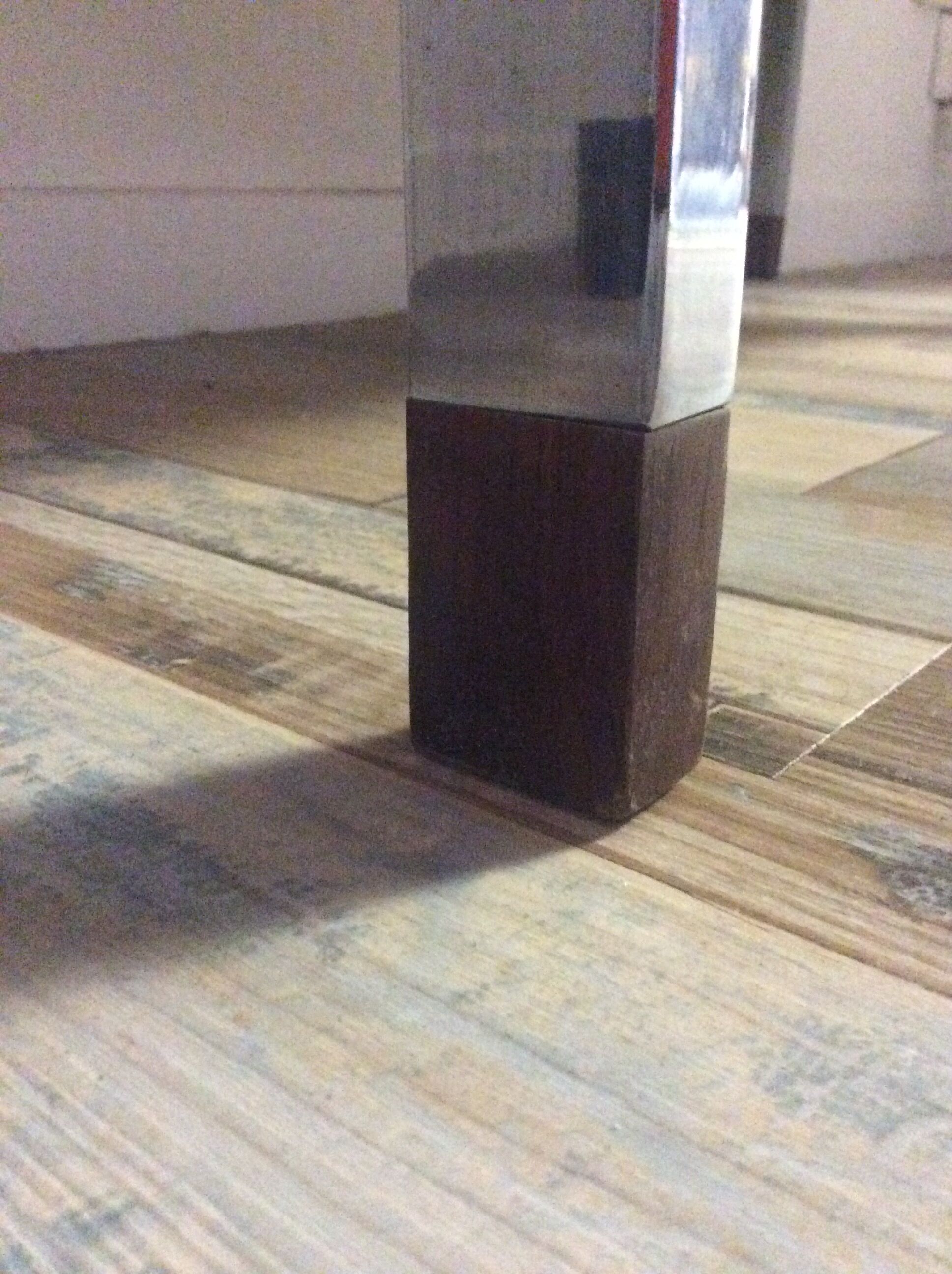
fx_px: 1177
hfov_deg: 44.1
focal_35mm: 32
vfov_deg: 56.9
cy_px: 637
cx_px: 476
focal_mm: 3.3
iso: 800
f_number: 2.4
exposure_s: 1/17
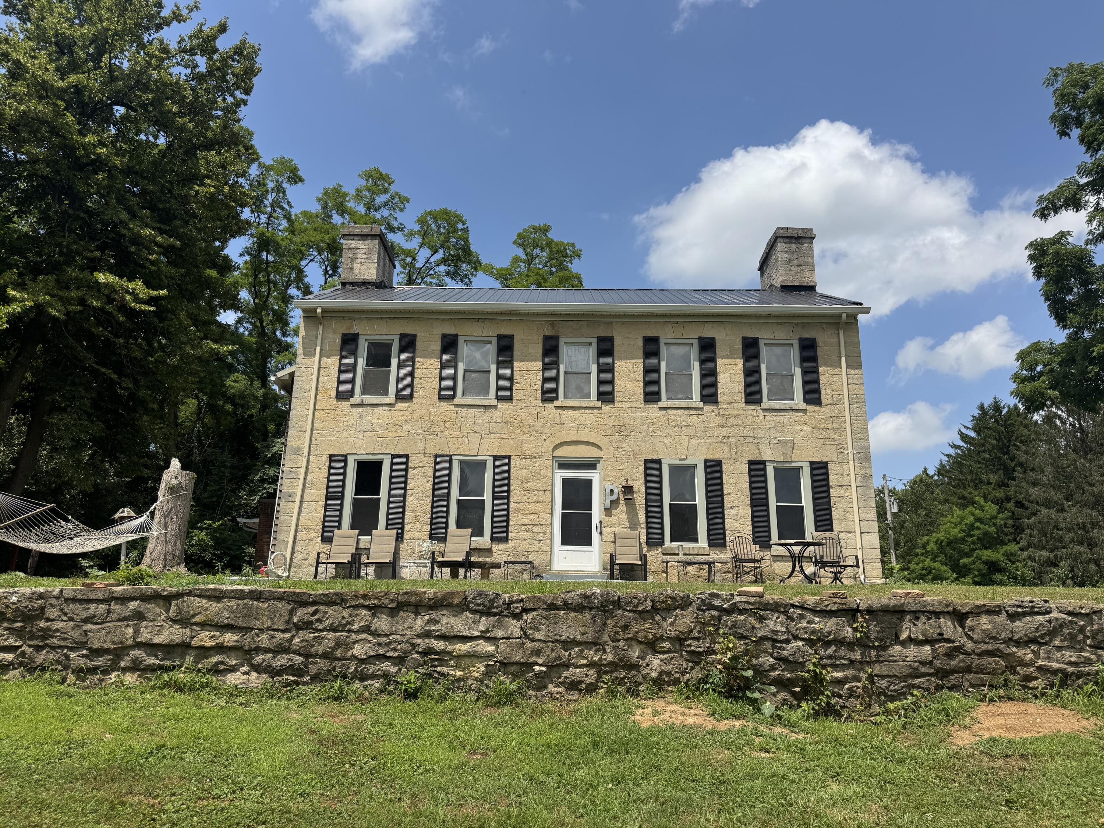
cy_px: 414
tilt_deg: +14.3
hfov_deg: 71.6
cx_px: 552
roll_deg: -1.7
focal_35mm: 24
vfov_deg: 56.8
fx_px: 765
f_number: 1.78
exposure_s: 1/6410
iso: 80
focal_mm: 6.76
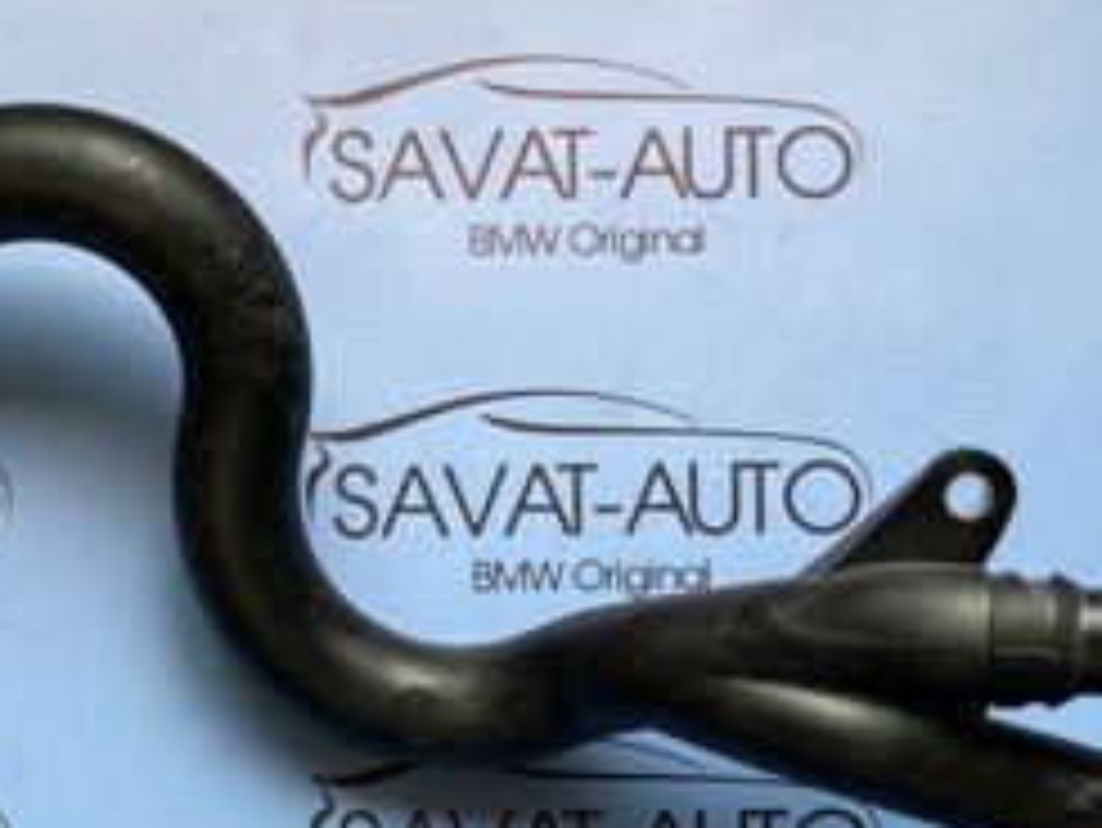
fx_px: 2325
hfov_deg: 26.2
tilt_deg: -86.3
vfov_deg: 19.8
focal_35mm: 73
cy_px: 736
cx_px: 238
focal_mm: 3.99
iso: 25
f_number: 1.8
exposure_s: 1/100
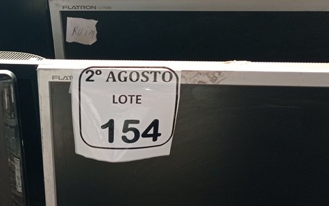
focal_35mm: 64
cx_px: 62
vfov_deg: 20.3
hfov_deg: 31.1
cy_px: 112
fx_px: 574
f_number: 1.79
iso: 248
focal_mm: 4.7
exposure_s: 1/30
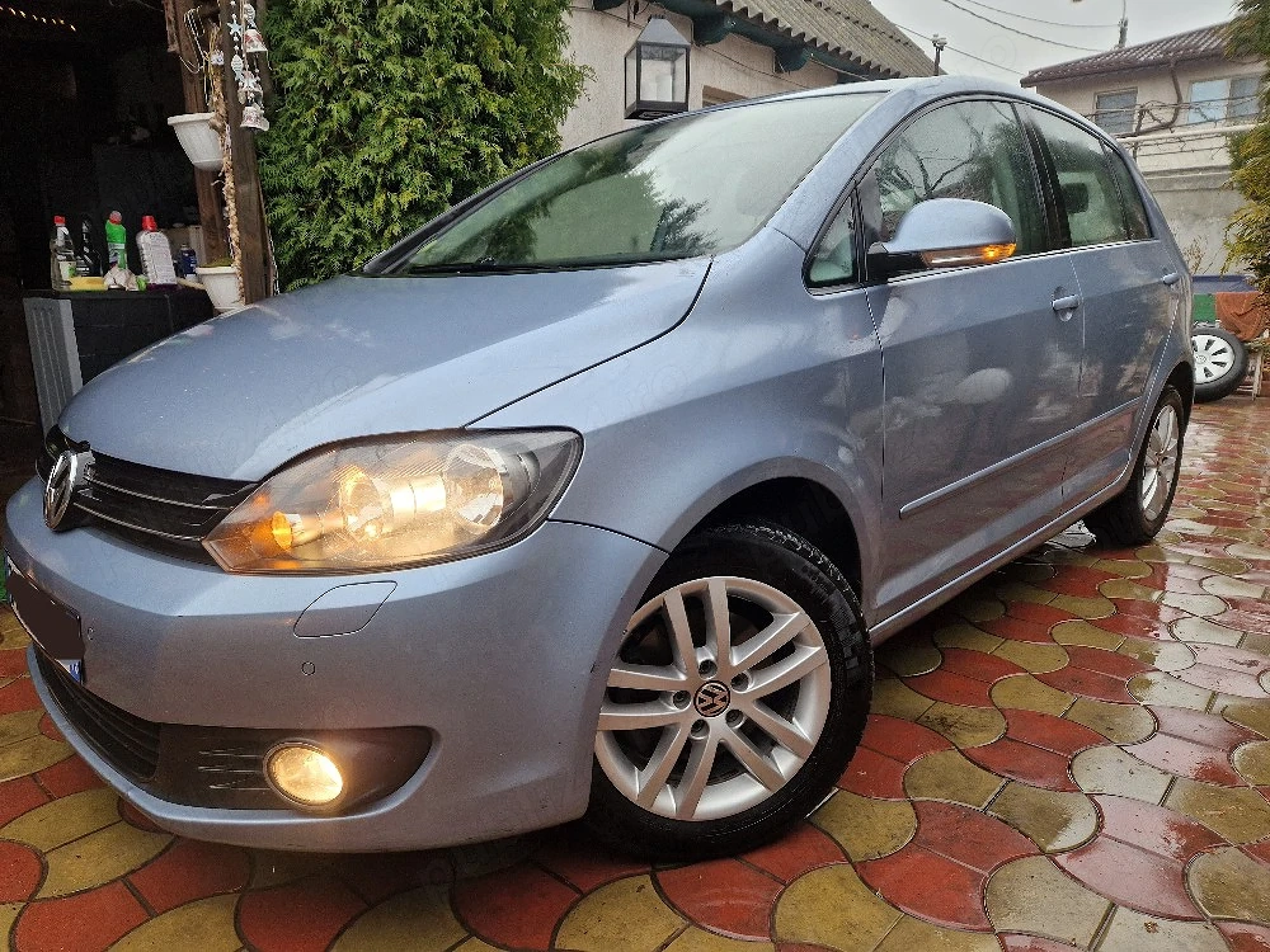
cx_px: 635
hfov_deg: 73.9
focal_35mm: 23
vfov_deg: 58.9
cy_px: 476
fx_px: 844
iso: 125
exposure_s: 1/182
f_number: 1.8
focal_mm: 5.4
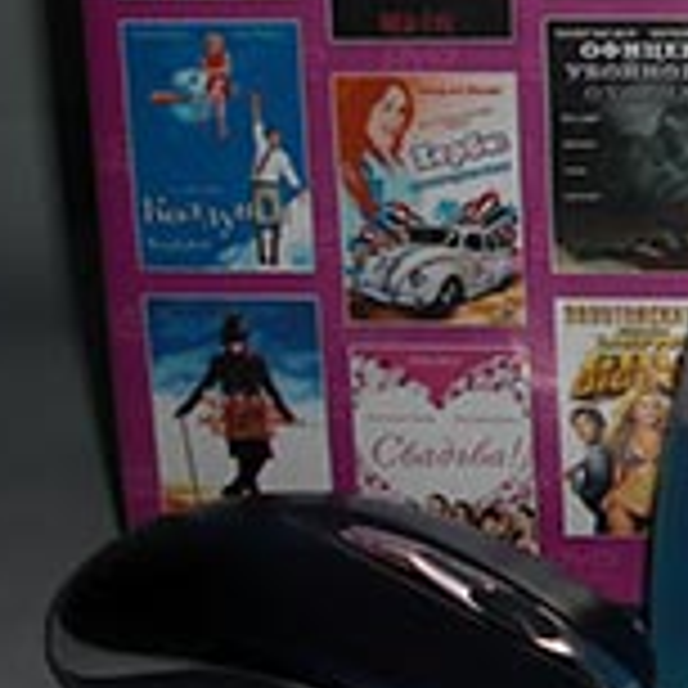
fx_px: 2339
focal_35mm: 104
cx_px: 917
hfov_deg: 15.8
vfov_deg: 16.7
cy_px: 182
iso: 50
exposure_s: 1/60
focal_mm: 6.3
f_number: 2.8
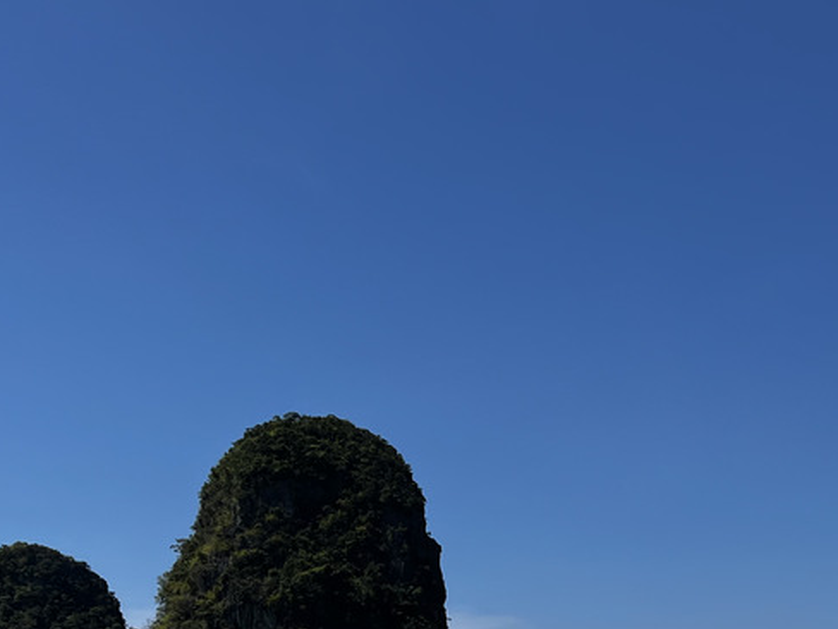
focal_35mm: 64
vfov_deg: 21.5
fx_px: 1549
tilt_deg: +1.3
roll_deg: -0.3
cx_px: 641
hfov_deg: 29.7
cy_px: 730
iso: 50
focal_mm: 5.7
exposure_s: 1/10309
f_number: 1.5
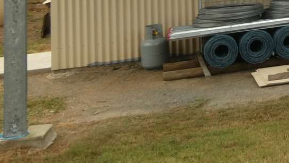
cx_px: 450
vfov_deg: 12.0
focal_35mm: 92
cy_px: -135
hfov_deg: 19.7
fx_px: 705
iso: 80
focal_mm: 4.3
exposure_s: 1/160
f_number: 4
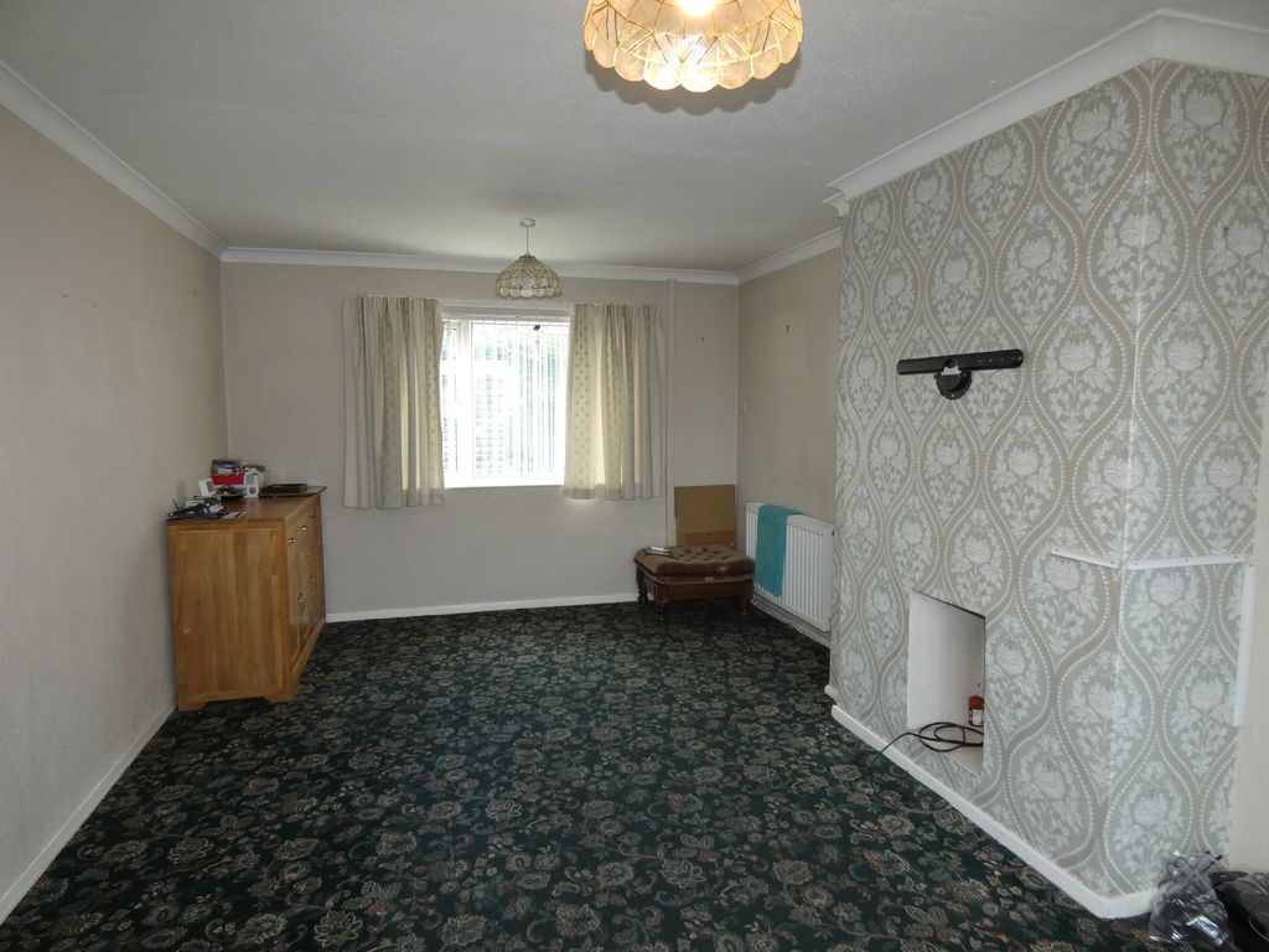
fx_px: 733
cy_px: 476
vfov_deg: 66.0
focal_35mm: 20
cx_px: 634
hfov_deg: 81.7
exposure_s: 1/60
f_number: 2.8
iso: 200
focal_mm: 3.6
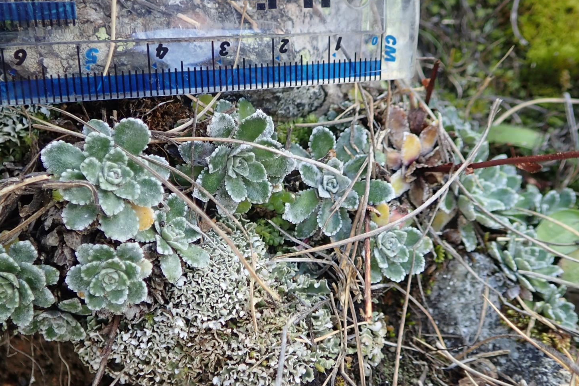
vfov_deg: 31.1
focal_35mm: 43
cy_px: 223
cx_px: 275
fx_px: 692
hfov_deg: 45.4
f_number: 2.3
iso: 100
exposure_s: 1/60
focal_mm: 5.5
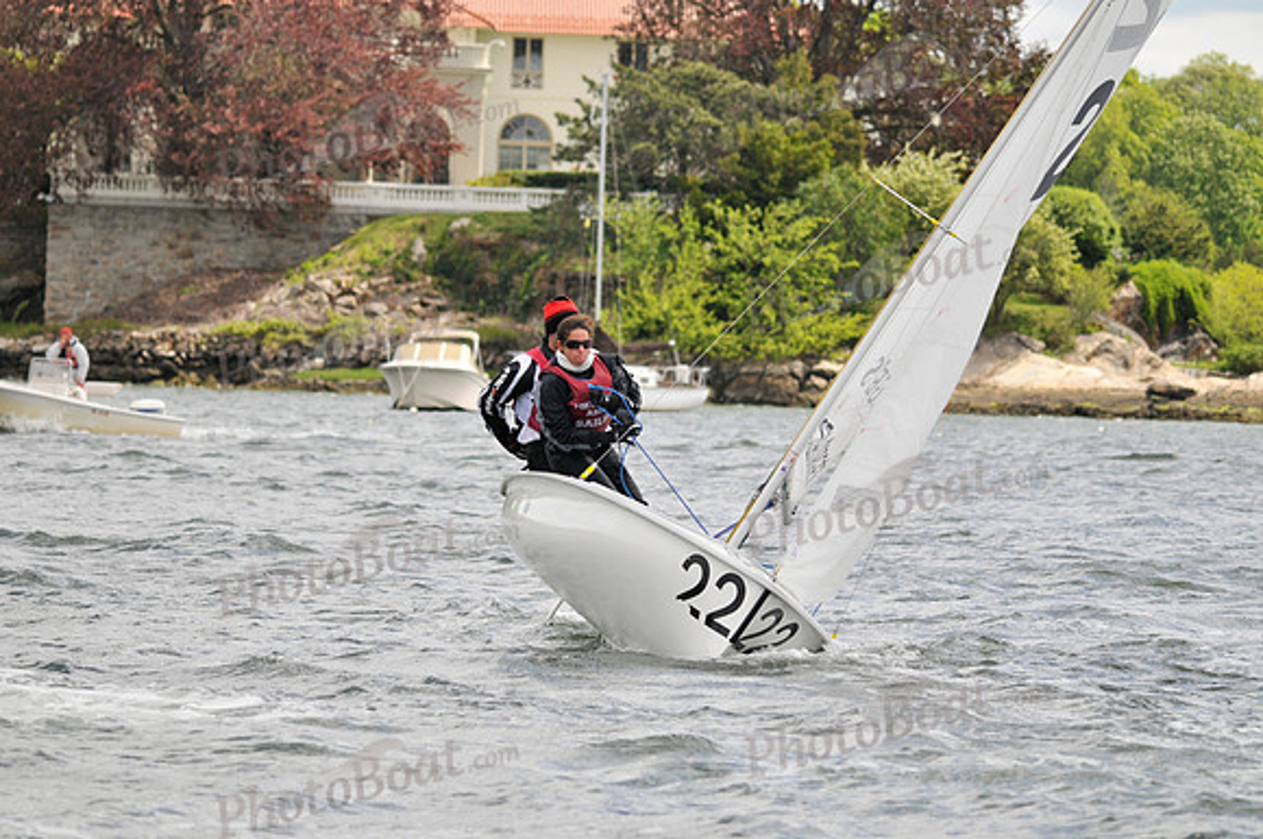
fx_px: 7883
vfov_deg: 6.1
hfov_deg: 9.2
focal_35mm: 225
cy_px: 420
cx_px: 632
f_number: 5.6
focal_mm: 150
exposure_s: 1/1000
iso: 200
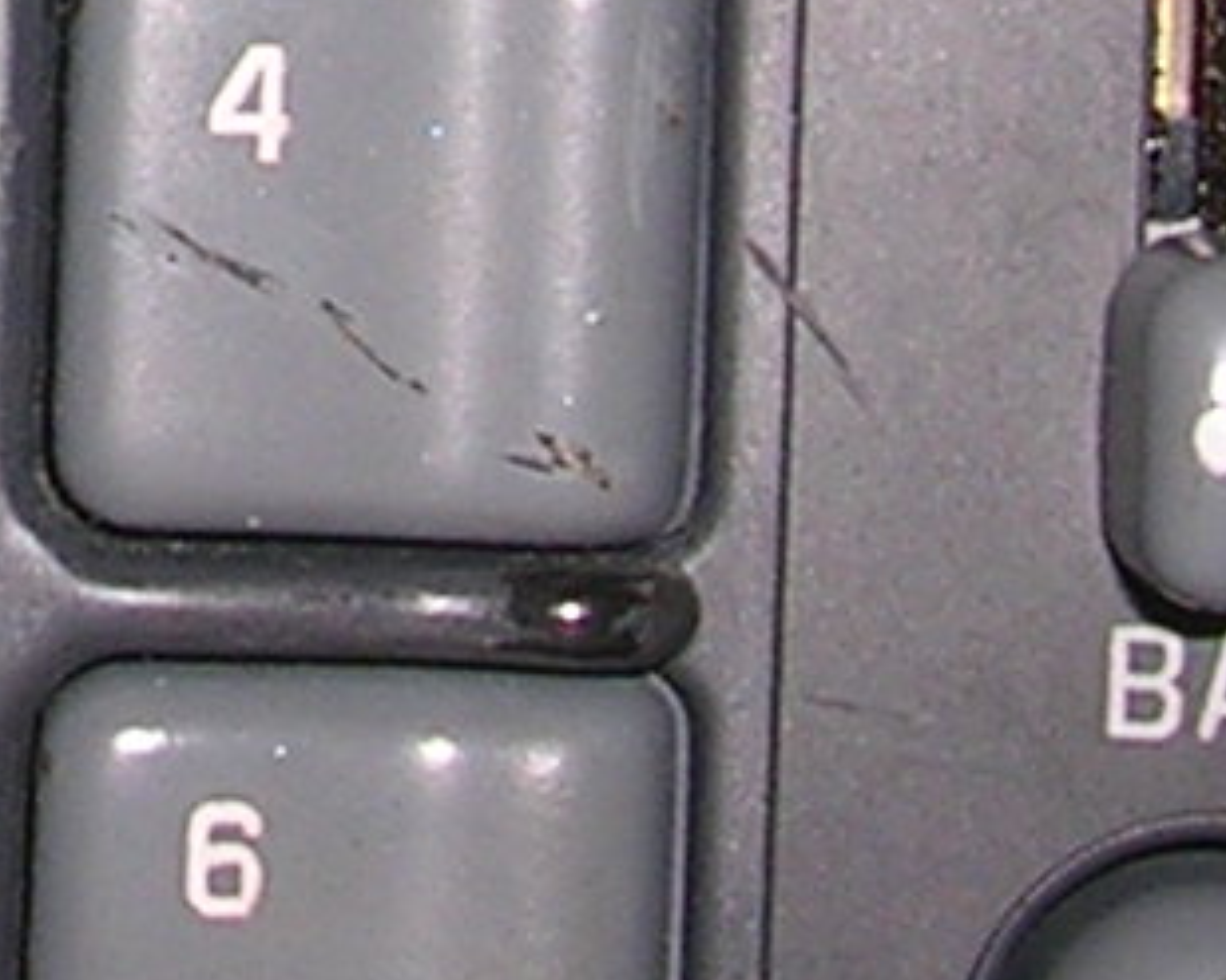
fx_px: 8923
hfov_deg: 7.7
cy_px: -1103
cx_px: -647
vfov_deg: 6.1
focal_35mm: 246
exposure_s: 1/60.1
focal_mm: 5.8
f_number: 5.6
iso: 50
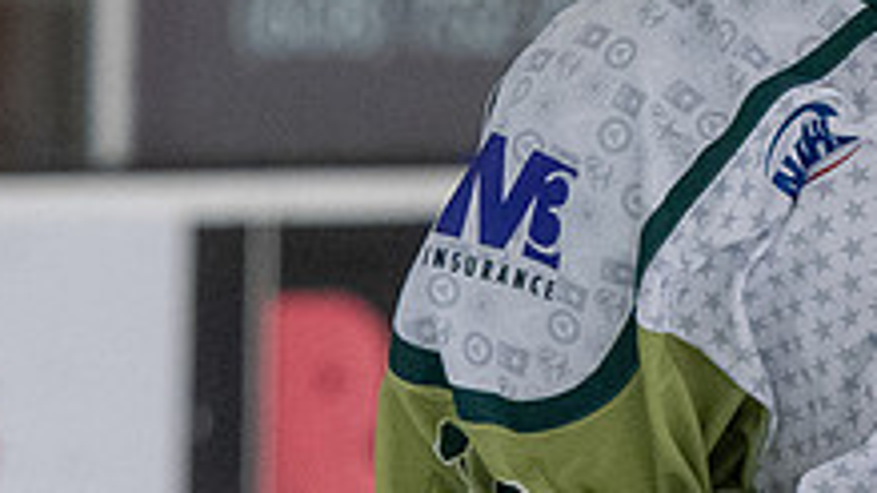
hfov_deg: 2.6
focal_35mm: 844
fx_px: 19620
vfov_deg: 1.4
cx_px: 887
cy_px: -70
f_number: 3.5
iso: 2000
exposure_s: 1/800
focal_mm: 135
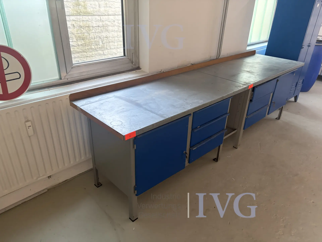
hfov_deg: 67.3
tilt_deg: -25.5
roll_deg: -0.5
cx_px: 161
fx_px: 242
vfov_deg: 53.1
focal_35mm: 26
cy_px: 121
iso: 200
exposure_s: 1/60
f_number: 1.6
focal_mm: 5.96
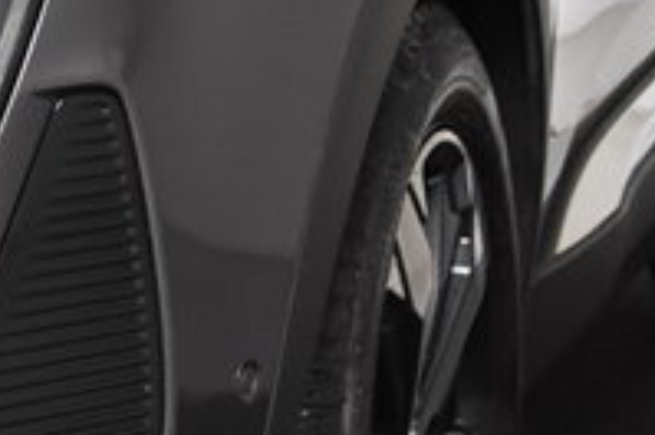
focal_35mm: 263
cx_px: -619
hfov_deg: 7.5
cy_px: -71
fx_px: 4777
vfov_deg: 5.2
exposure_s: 1/100
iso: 1600
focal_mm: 34
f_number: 5
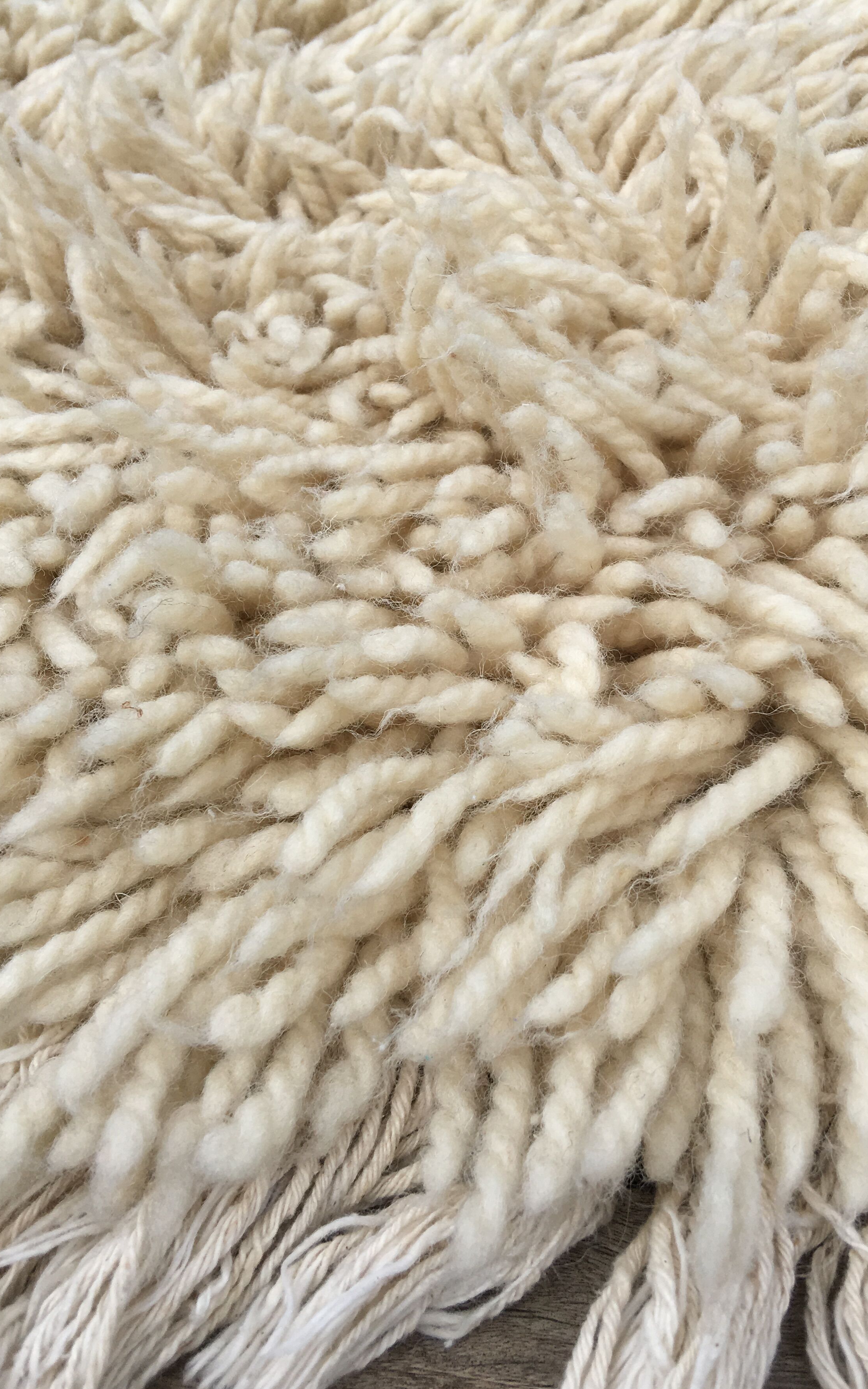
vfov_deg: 55.3
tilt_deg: -47.6
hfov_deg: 36.1
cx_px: 528
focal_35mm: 35
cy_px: 646
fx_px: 1325
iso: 25
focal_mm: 4.15
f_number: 2.2
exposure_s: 1/1054
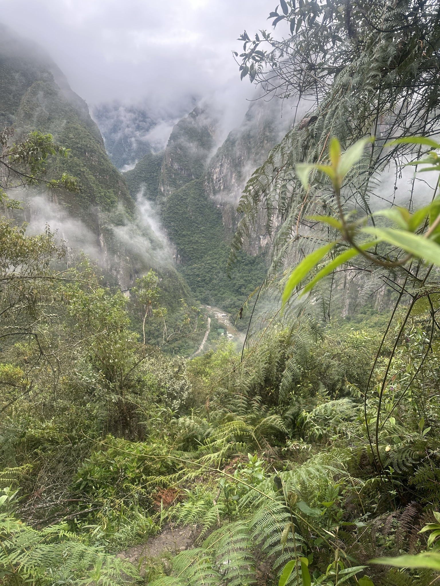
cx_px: 220
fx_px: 407
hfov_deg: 56.8
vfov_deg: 71.6
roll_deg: -3.1
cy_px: 293
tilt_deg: -13.4
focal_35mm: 24
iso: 80
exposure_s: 1/343
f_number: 1.78
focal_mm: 6.86
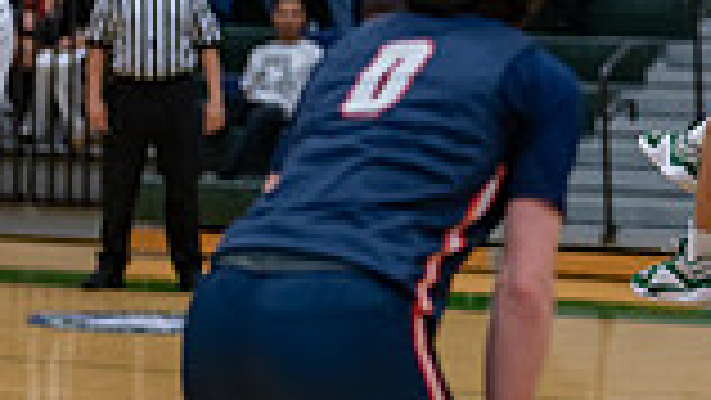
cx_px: 819
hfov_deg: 10.3
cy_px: -9
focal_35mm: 206
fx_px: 3885
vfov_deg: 5.9
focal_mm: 50
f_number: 1.2
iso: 500
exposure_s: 1/1000
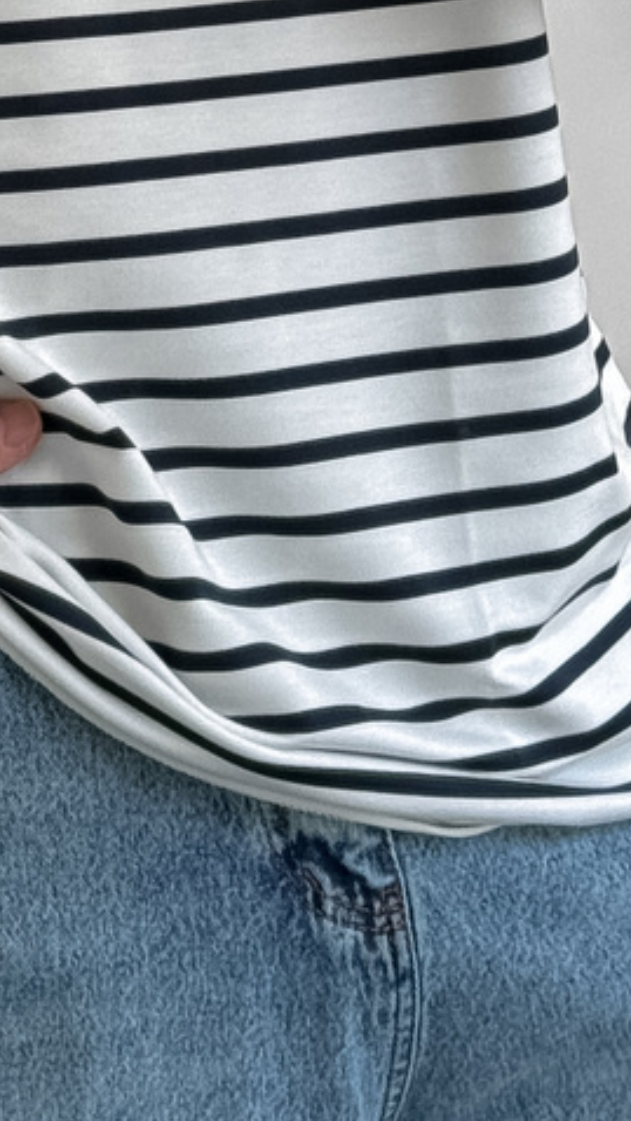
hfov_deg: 6.9
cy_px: -640
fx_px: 5204
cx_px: 89
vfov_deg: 11.7
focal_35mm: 175
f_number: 1.8
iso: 80
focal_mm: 6.86
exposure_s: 1/120
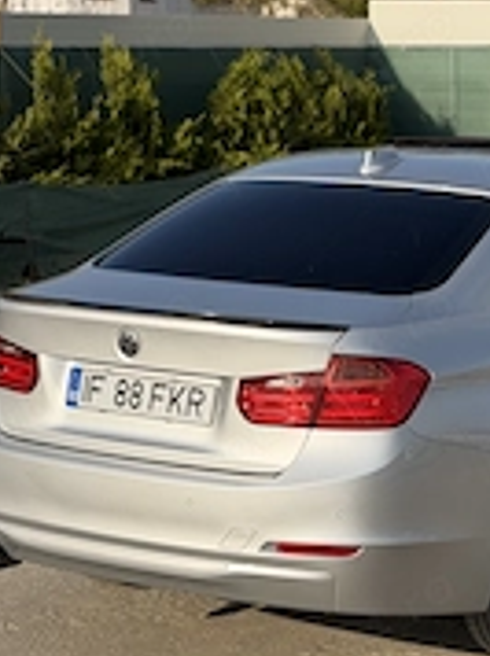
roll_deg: +0.2
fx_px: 2043
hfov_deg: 13.5
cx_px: 464
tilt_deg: -3.0
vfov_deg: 18.1
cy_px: 158
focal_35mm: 108
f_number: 1.78
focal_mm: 6.76
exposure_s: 1/4329
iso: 64
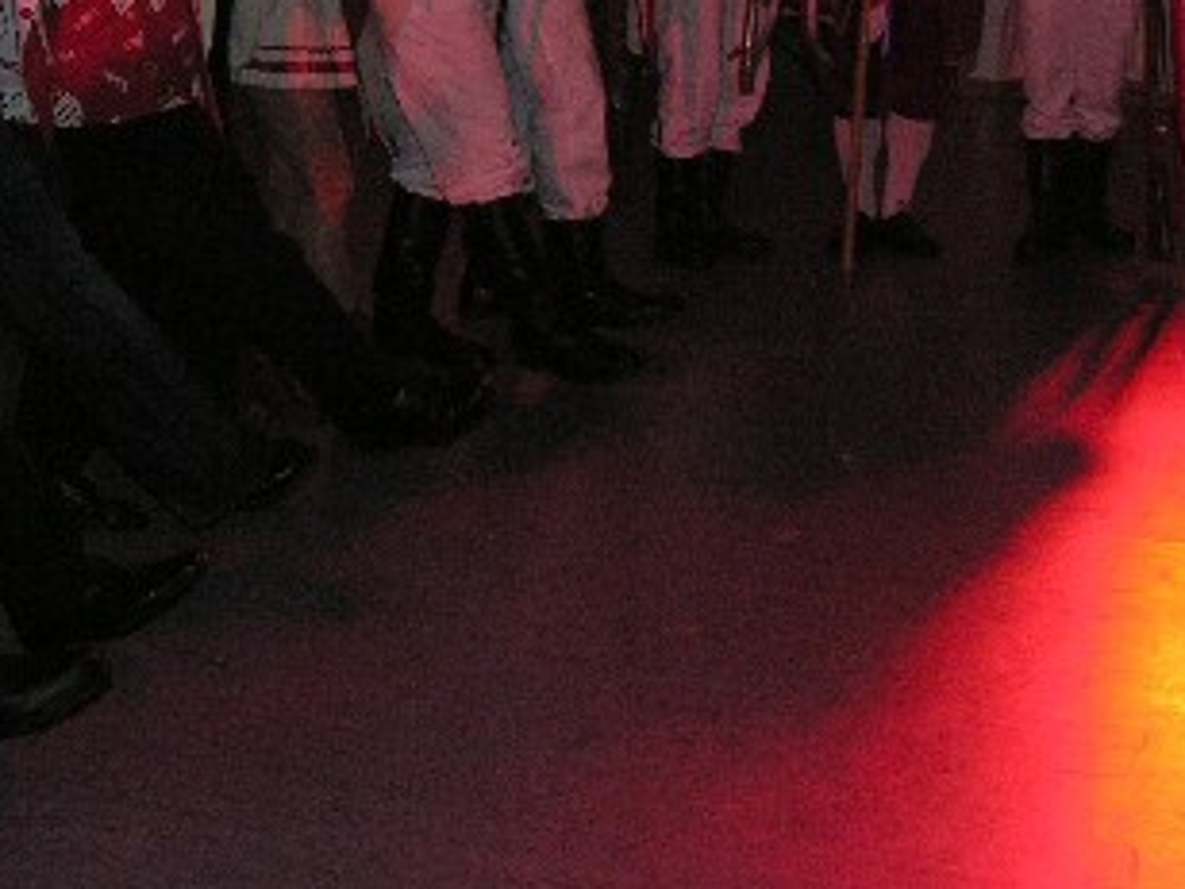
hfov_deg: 21.1
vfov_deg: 15.8
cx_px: 127
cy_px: -96
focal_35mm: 91
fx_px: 3115
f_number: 4
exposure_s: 1/60.1
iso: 200
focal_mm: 8.9
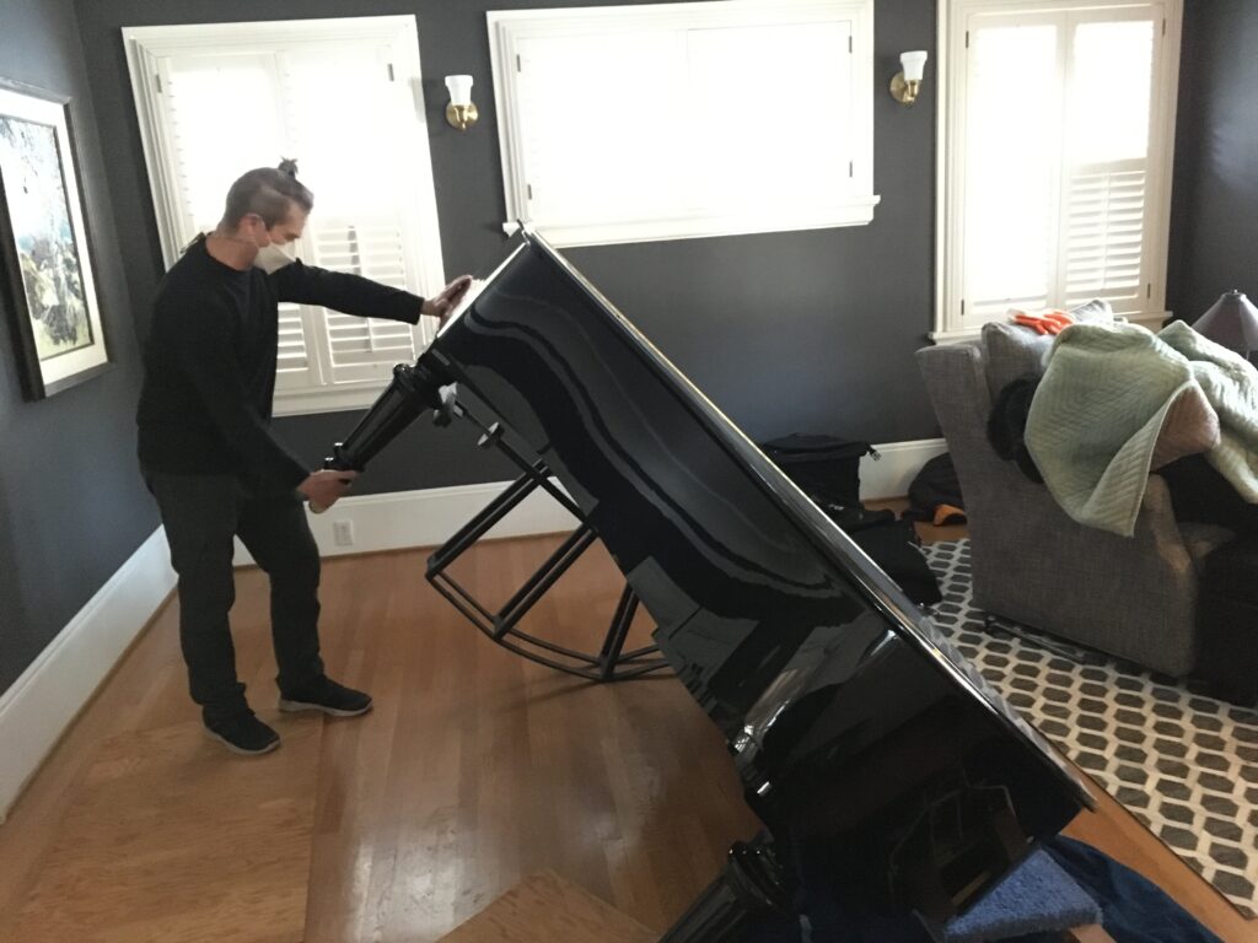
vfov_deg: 48.2
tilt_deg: -14.6
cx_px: 629
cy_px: 472
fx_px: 1054
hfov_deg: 61.7
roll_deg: +4.5
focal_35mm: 29
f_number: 2.2
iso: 1000
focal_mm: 4.15
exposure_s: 1/15
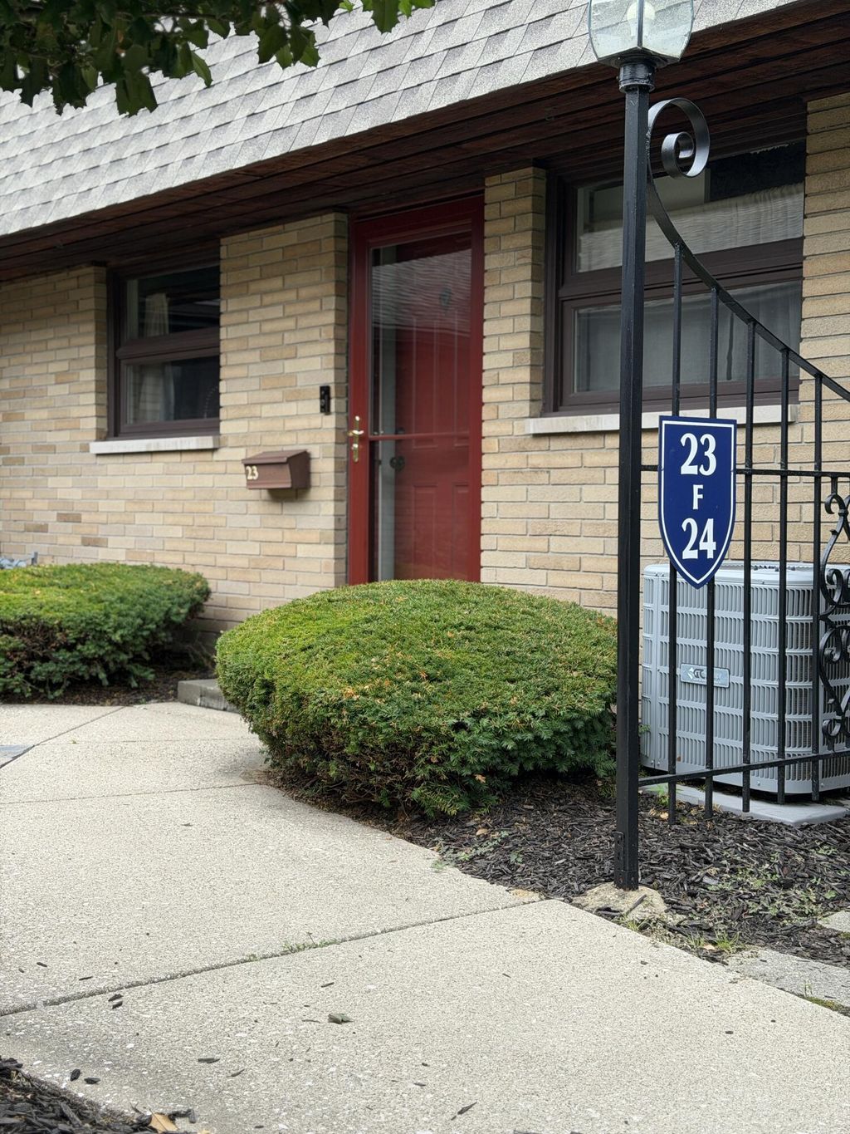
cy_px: 567
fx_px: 1571
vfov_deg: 39.7
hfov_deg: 30.3
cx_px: 425
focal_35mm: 48
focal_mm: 6.76
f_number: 1.78
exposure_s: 1/415
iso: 64
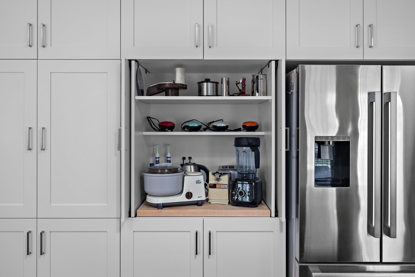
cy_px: 138
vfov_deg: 43.6
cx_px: 208
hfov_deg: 61.9
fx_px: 346
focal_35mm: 30
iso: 500
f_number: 8
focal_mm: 30
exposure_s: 1/5
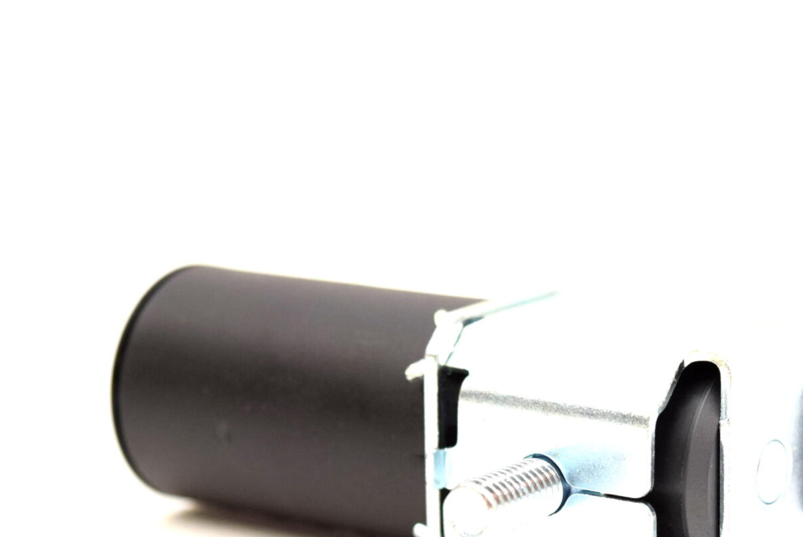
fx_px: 2745
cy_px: 386
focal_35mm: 123
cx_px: 486
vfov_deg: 11.1
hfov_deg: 16.6
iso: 400
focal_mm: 48
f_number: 6.3
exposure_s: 1/160
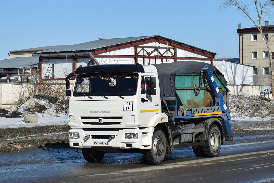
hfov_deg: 24.6
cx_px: 137
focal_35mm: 82
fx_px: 628
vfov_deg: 16.6
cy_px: 92
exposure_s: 1/800
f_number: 5.6
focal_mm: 55
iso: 100
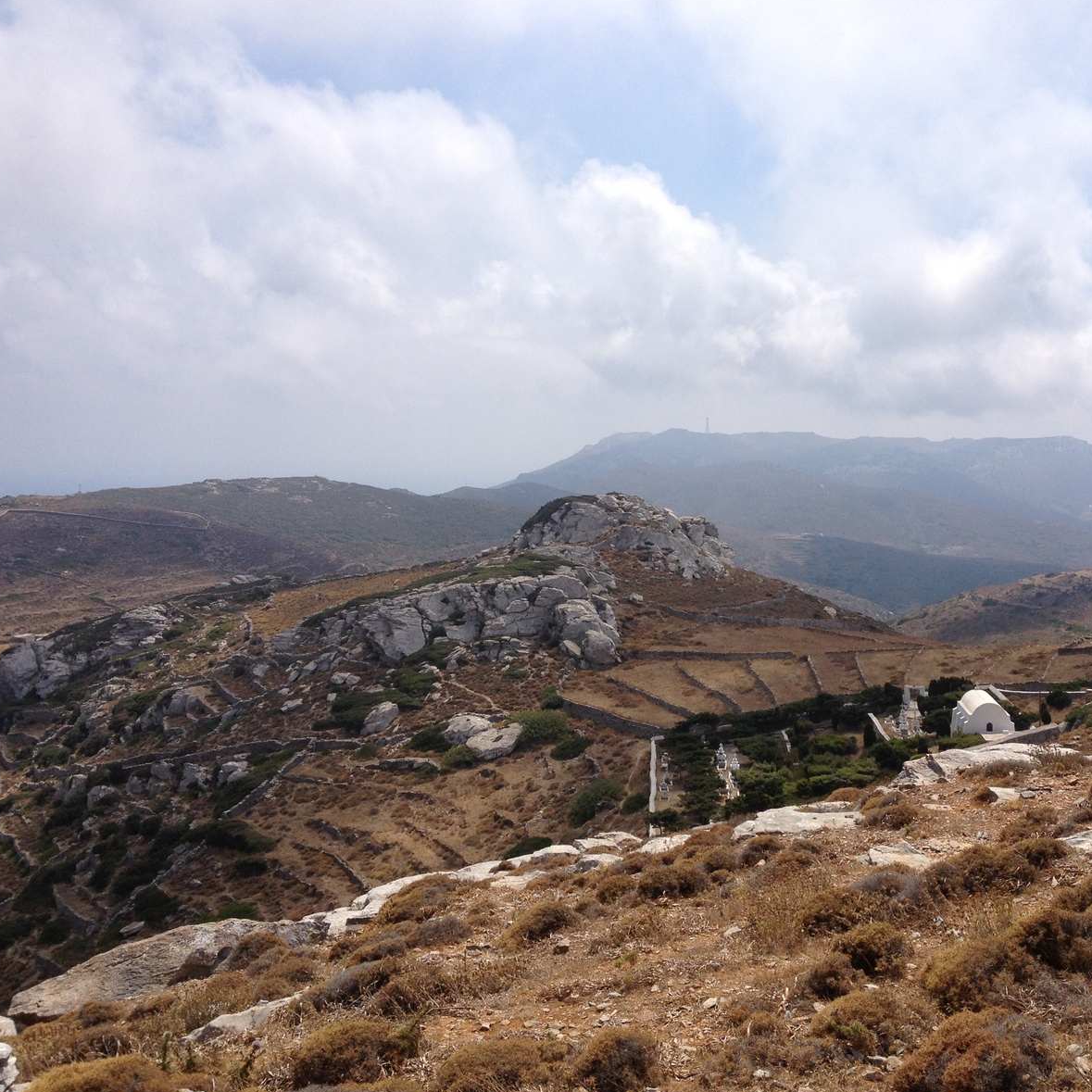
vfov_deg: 40.0
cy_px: 549
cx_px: 697
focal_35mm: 42
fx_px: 1499
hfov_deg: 39.7
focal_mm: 4.28
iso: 50
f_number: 2.4
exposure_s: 1/3067
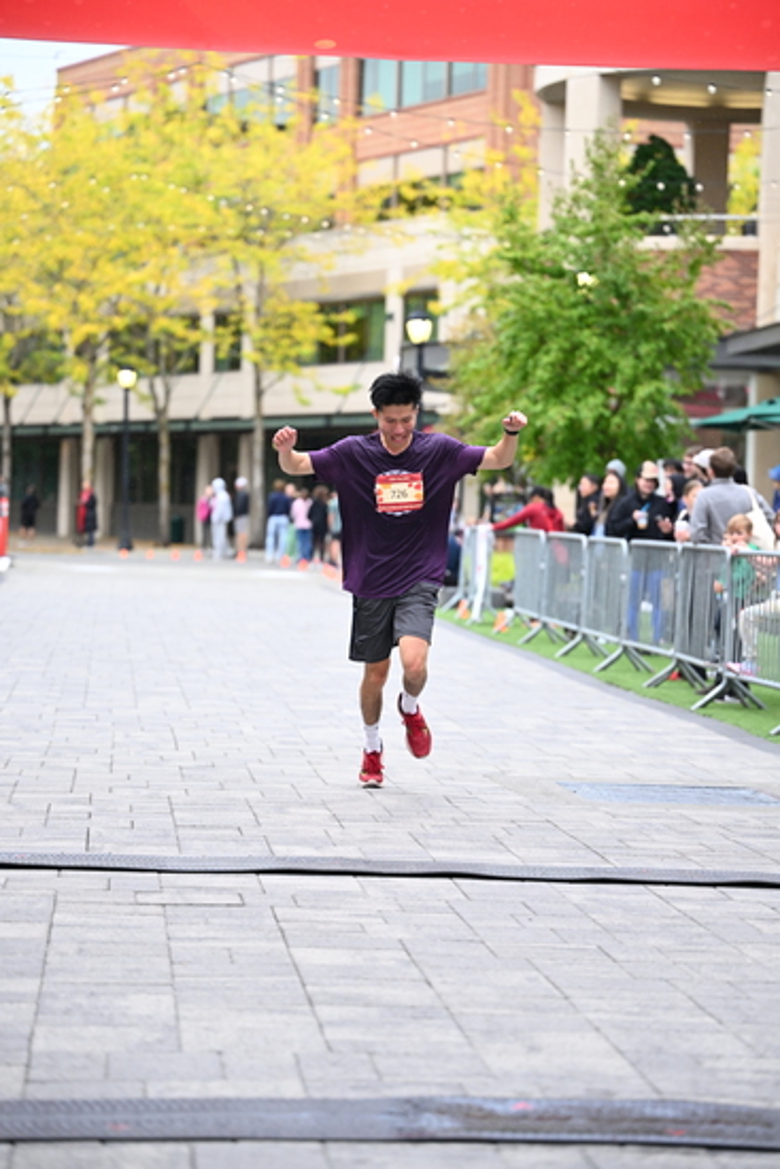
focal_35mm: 97
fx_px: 3150
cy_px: 584
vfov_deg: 21.0
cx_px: 390
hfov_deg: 14.1
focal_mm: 97
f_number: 2.8
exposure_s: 1/1600
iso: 1250
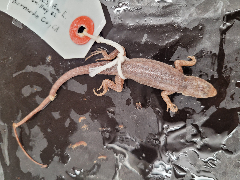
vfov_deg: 53.1
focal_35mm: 26
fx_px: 180
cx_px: 120
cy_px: 90
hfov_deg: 67.3
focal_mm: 5.4
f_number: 1.8
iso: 200
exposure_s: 1/60
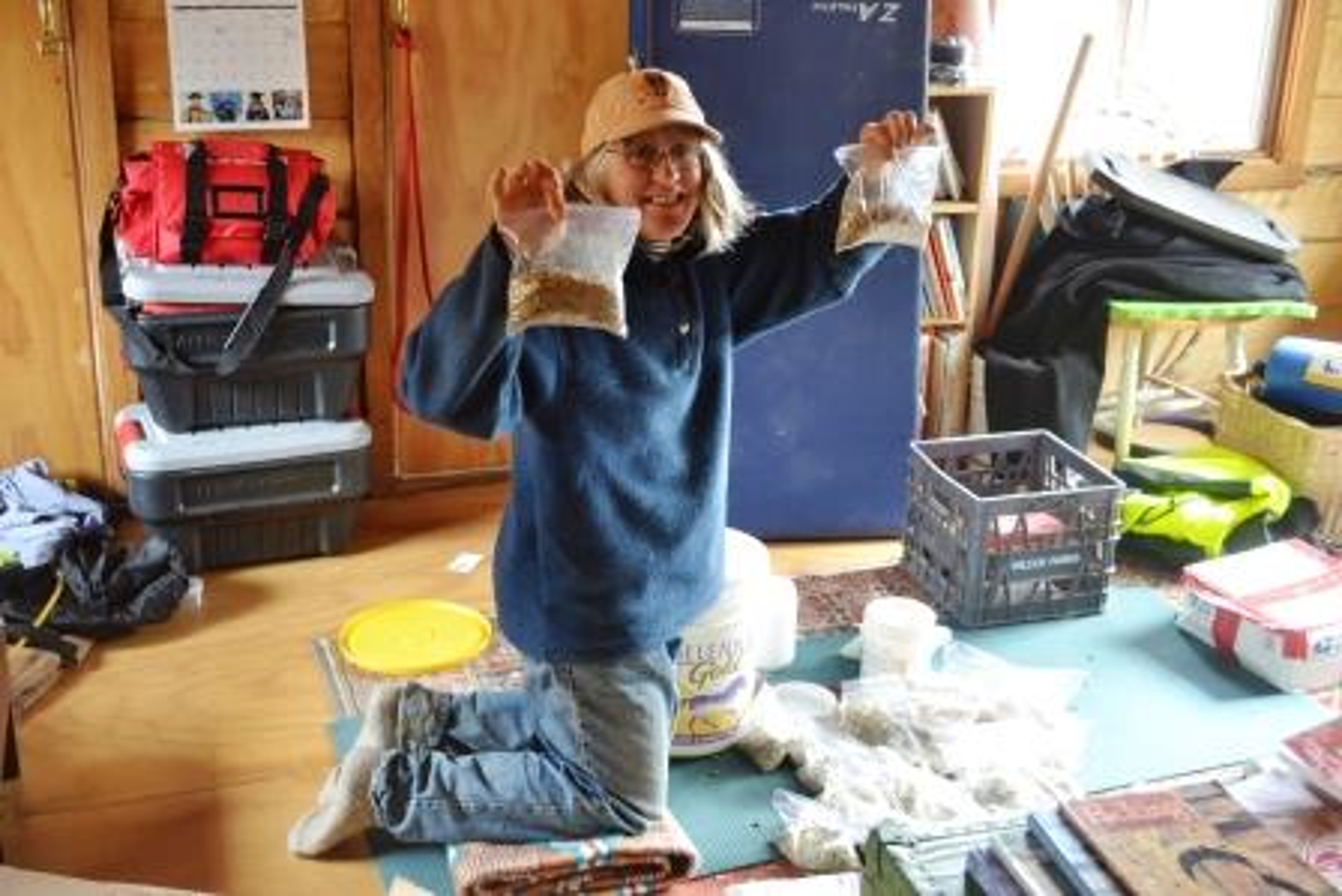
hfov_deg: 46.4
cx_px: 671
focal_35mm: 42
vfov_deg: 31.9
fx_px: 1566
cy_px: 448
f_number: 4.5
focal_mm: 28
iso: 400
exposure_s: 1/13
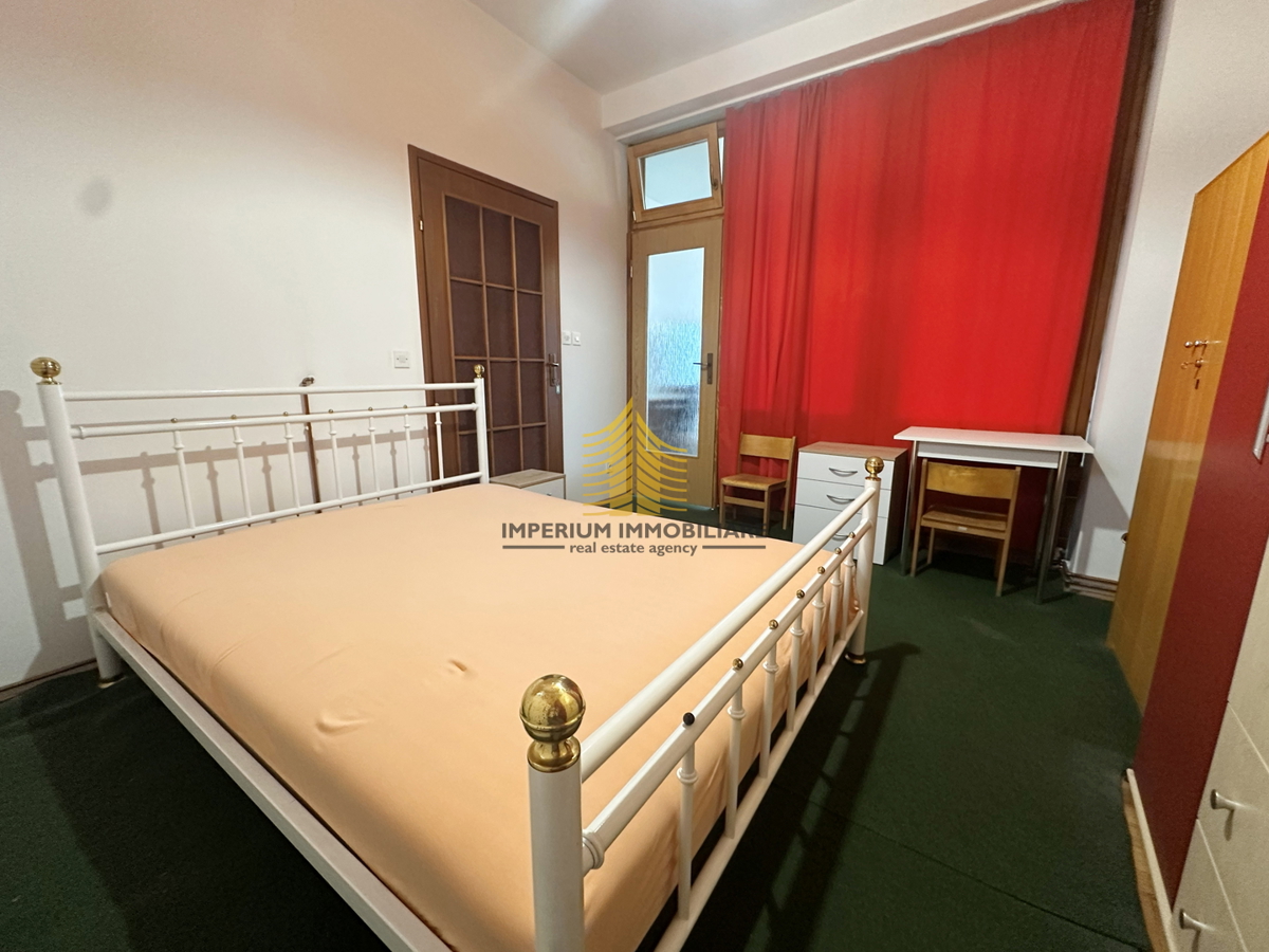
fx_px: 513
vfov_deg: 85.7
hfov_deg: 102.1
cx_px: 634
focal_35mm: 14
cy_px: 476
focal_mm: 2.22
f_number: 2.2
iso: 400
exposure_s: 1/50
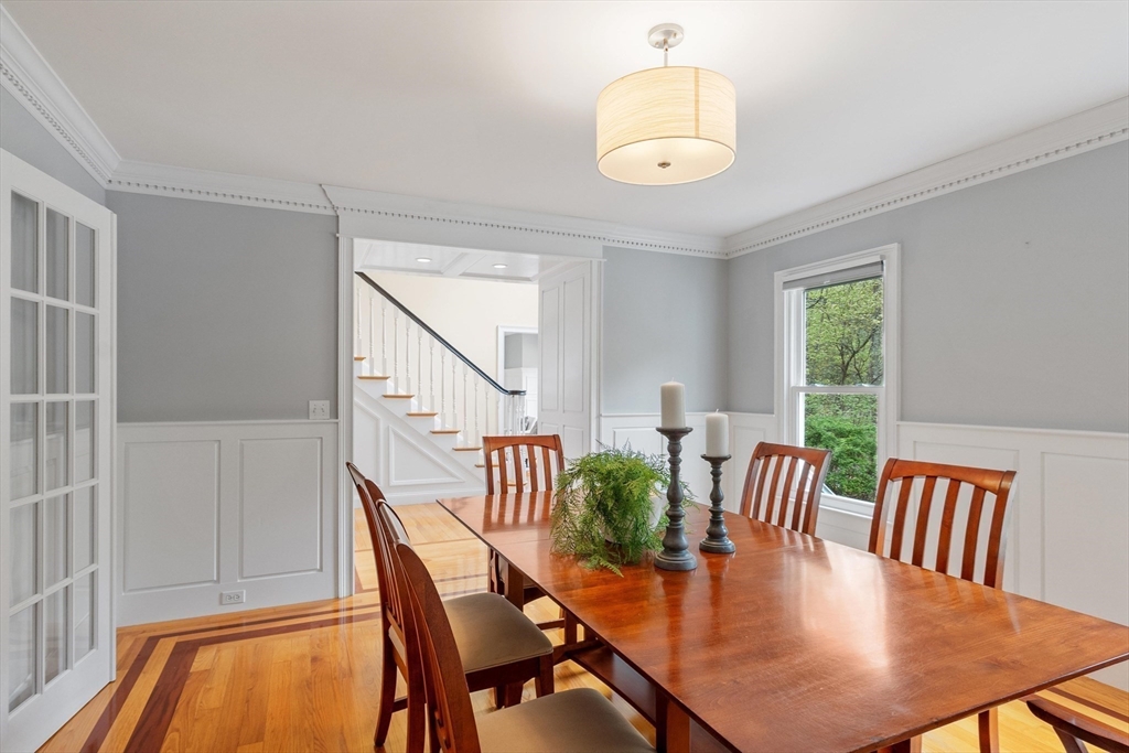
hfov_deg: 90.0
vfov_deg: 67.4
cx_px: 564
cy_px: 376
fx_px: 565
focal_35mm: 18
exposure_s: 1/3
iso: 400
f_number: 8
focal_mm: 12
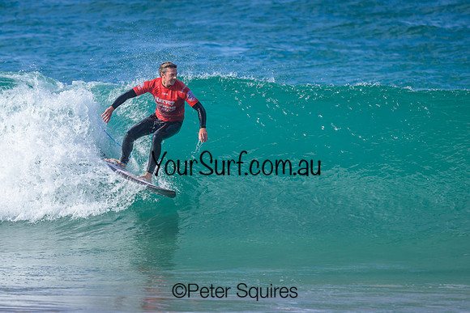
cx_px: 168
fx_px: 14343
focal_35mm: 1098
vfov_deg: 1.3
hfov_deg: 1.9
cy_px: 134
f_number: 6.3
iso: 320
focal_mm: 800
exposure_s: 1/2000
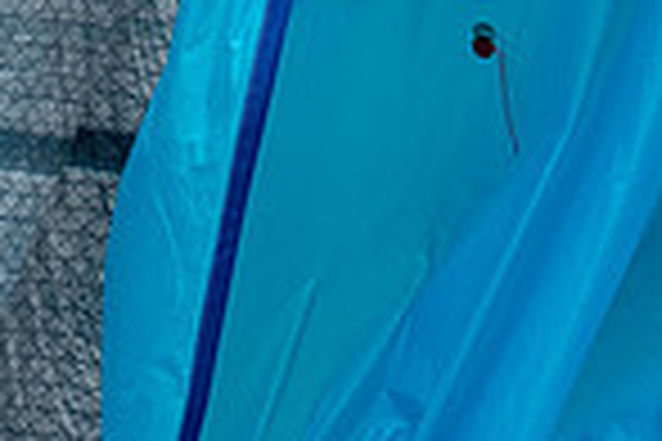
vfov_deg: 0.8
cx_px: 108
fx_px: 32656
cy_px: 862
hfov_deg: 1.2
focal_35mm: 1776
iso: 400
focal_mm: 300
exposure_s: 1/3200
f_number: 5
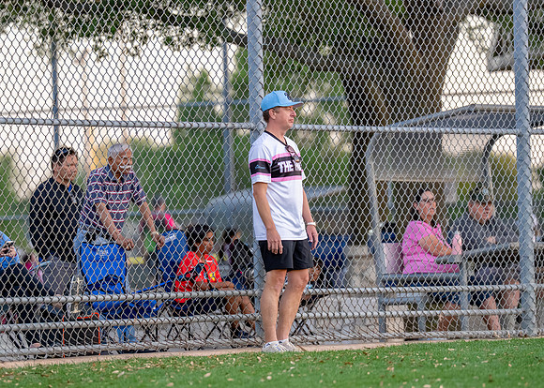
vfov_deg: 5.2
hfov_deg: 7.3
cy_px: 189
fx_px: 4255
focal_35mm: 275
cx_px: 276
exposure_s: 1/1250
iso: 1600
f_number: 2.8
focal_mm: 200
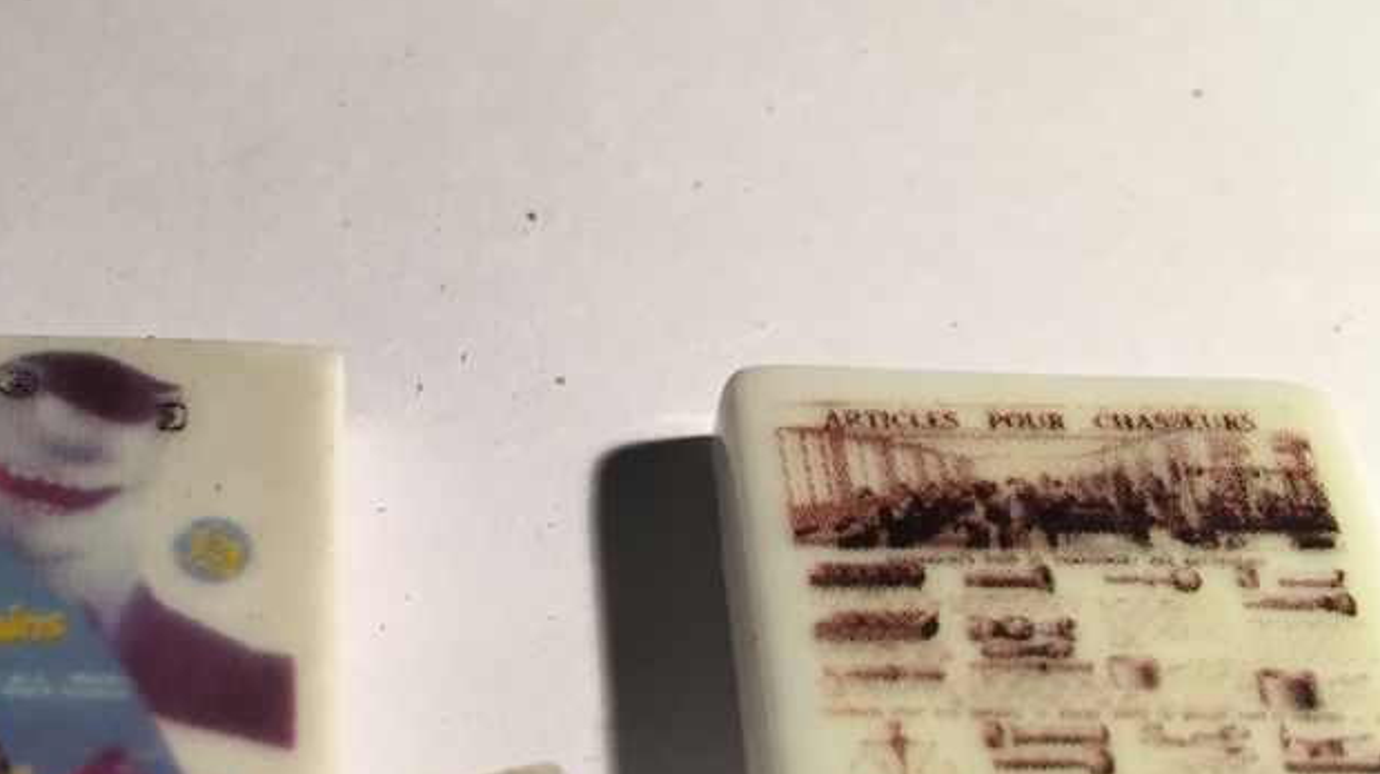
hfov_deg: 39.9
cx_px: 414
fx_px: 1865
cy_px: 603
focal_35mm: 51
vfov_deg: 23.2
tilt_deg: -57.8
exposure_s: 1/33
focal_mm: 4.15
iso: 64
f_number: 2.2
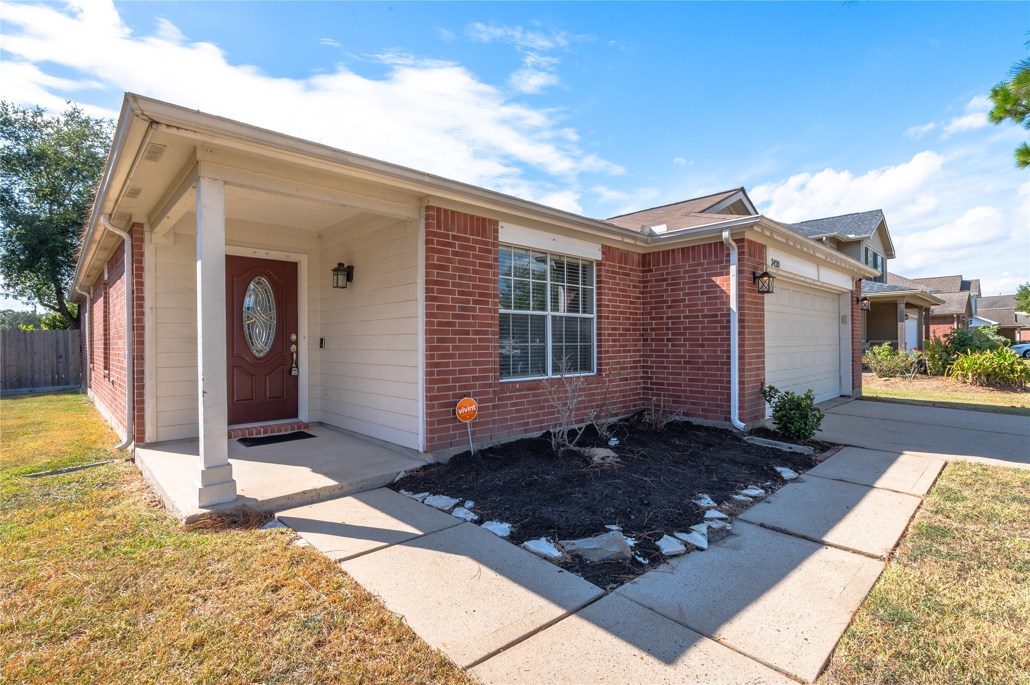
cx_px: 515
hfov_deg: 93.3
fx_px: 486
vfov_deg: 70.4
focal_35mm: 17
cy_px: 342
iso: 125
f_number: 14
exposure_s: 1/80
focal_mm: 17
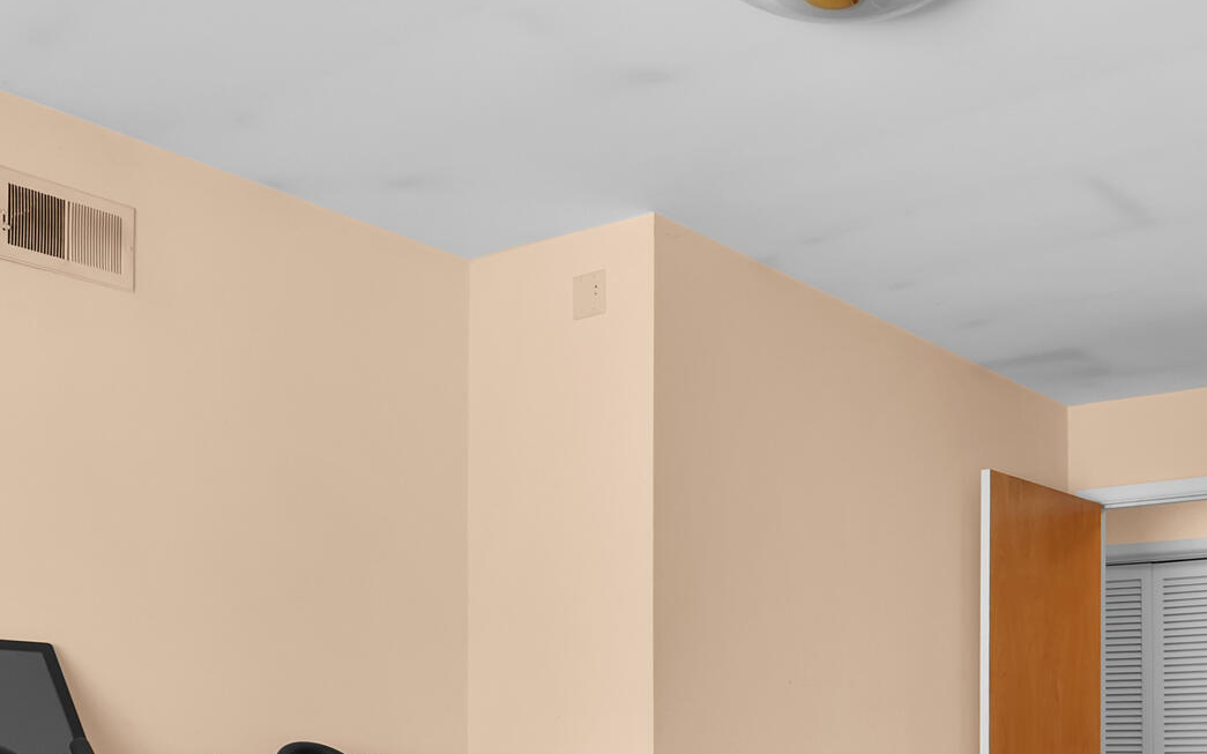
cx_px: 1000
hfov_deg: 47.1
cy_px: 764
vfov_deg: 30.3
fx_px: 1283
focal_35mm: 39
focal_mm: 16
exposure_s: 1/6
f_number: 4
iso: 250
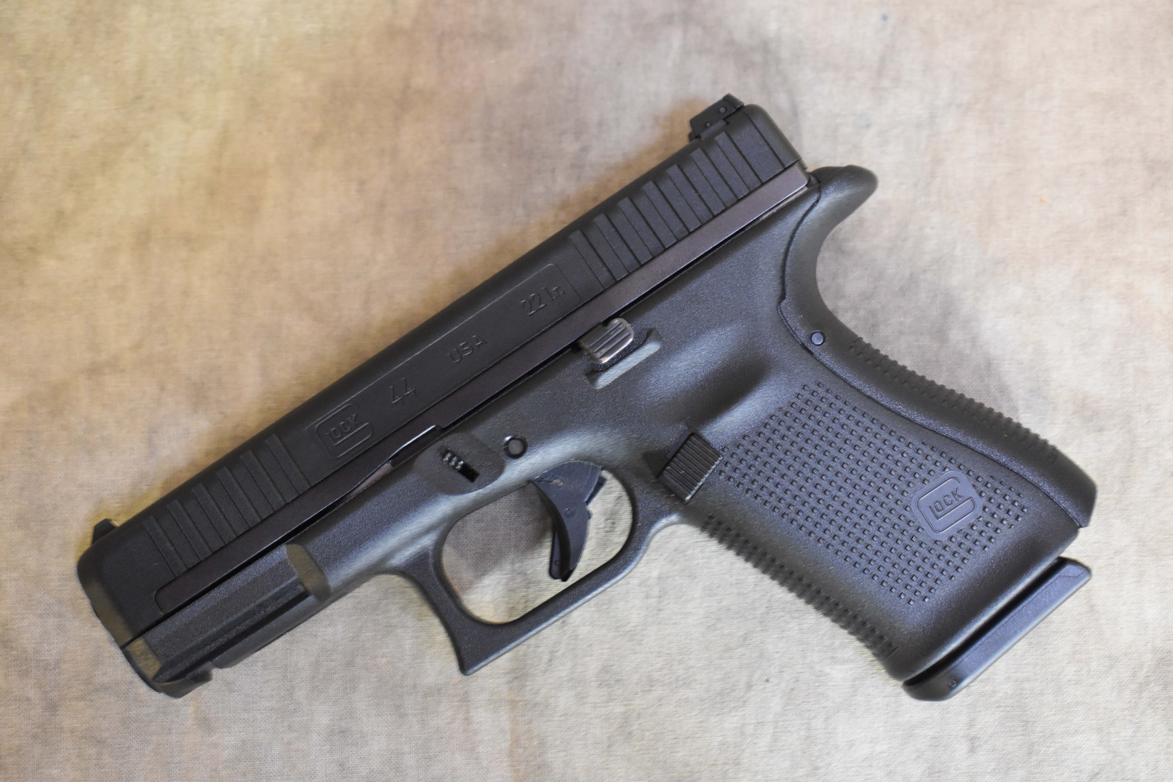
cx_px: 586
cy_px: 391
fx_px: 1857
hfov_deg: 35.1
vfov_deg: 23.8
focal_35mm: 57
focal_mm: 38
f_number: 4.8
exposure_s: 1/10
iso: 3200
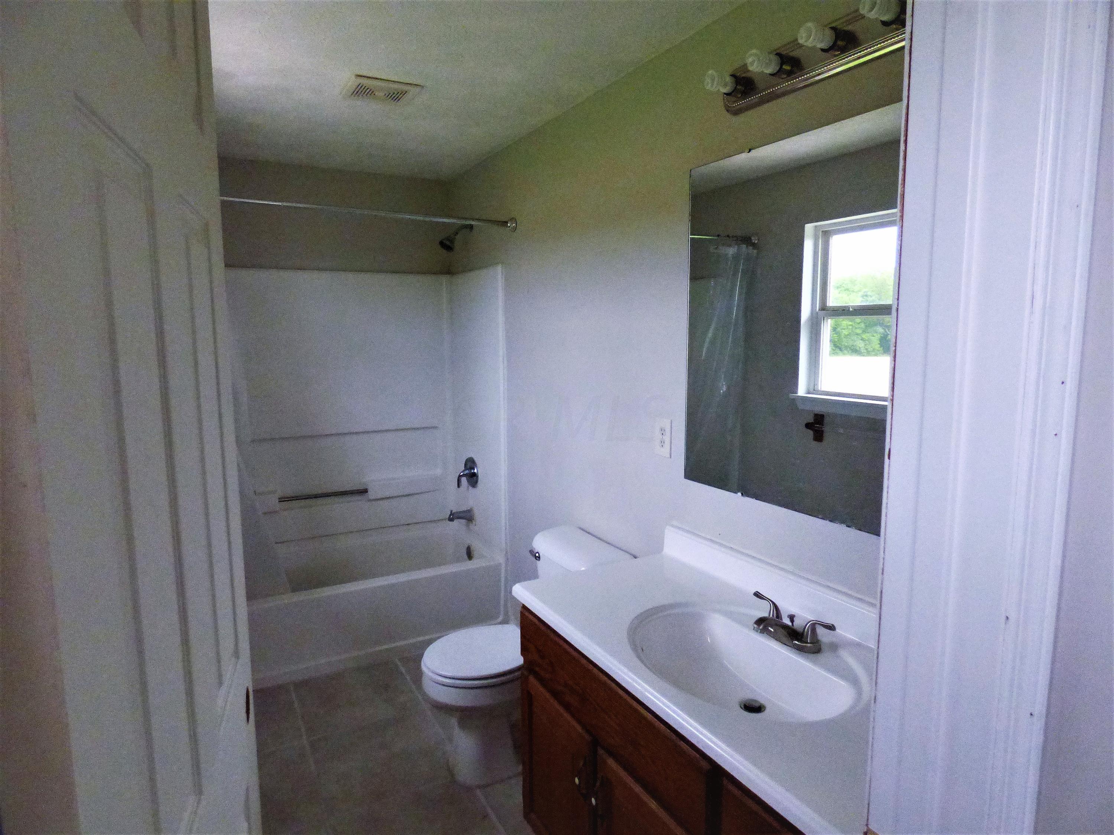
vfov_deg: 66.0
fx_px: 644
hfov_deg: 81.7
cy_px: 418
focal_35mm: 20
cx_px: 557
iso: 1250
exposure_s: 1/320
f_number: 2.8
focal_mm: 3.58
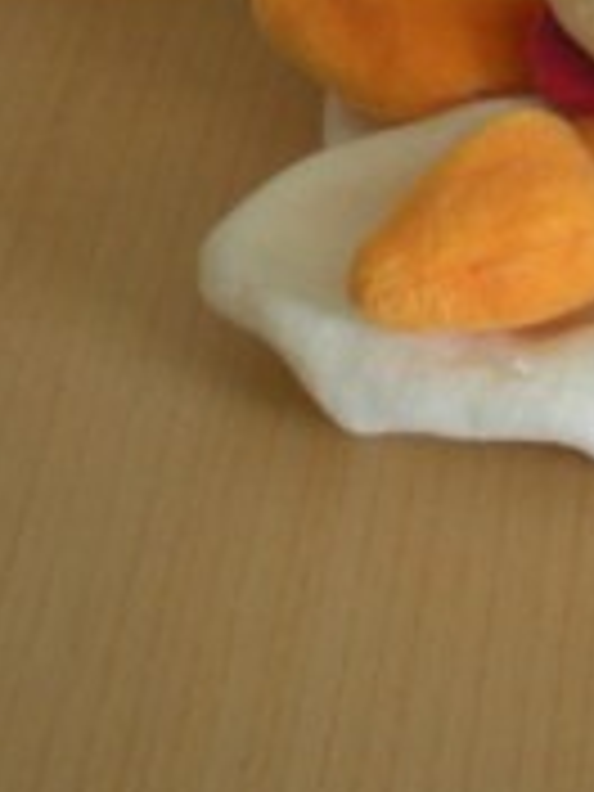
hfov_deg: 12.9
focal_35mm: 112
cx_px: 716
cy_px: 50
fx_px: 2563
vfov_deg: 17.3
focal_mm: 6.3
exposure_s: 1/57
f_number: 3.1
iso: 200
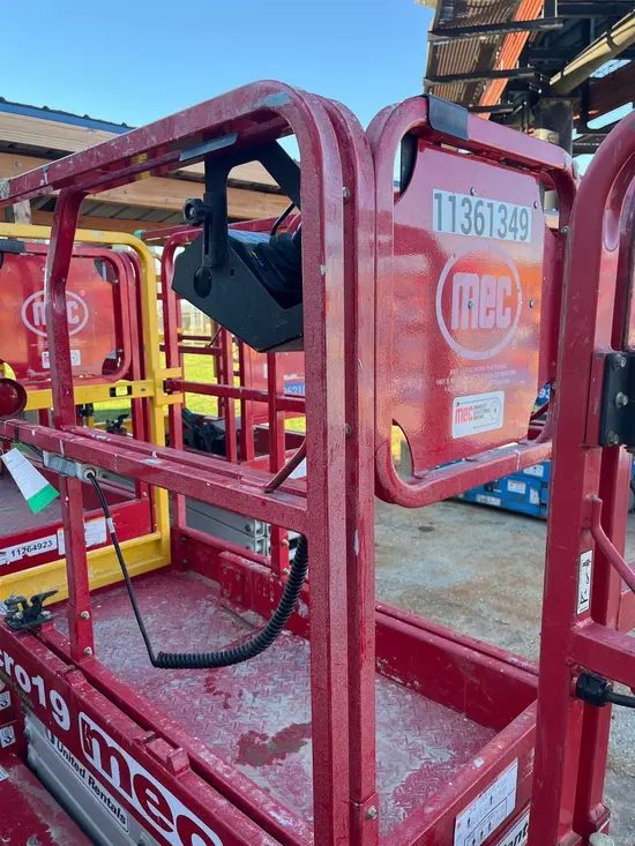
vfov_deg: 67.3
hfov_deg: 53.1
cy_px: 423
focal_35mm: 26
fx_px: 636
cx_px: 318
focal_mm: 5.1
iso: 50
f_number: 1.6
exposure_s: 1/328
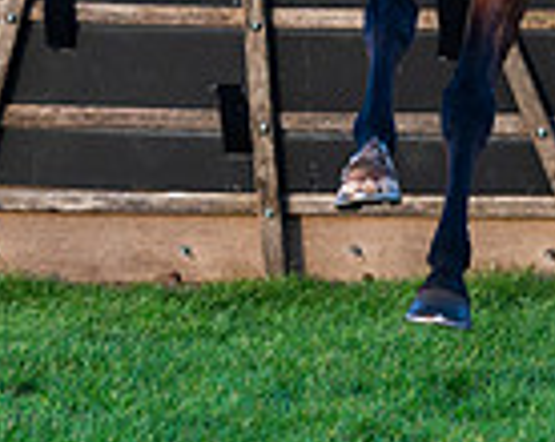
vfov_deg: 1.8
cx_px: 638
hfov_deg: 2.3
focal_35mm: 841
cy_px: -307
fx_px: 13795
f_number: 3.5
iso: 800
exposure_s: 1/1600
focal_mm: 165
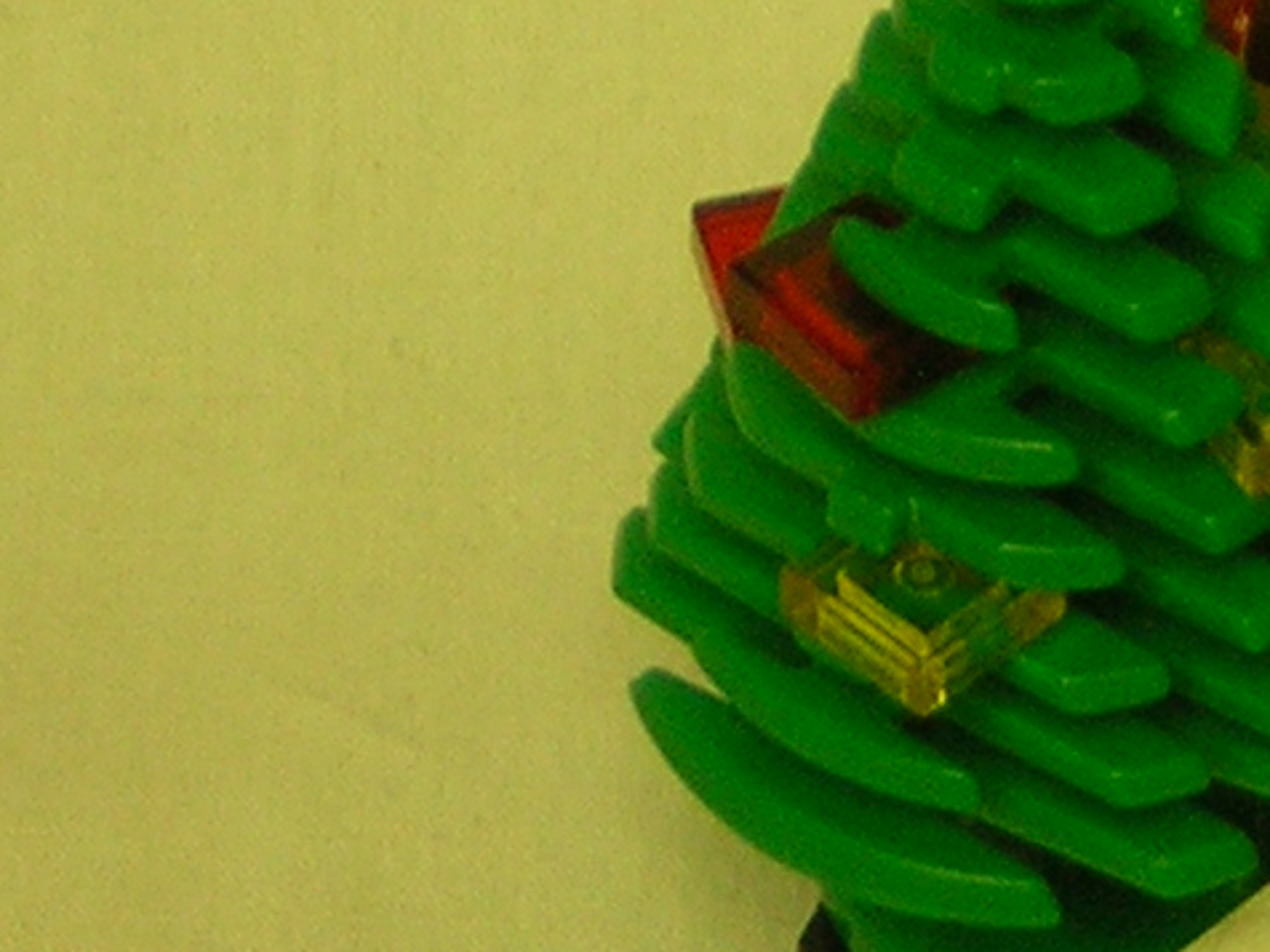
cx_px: 1718
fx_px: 13318
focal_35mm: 363
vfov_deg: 4.1
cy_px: 144
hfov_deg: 5.4
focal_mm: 14.1
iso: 85
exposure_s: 1/5.3
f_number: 4.7
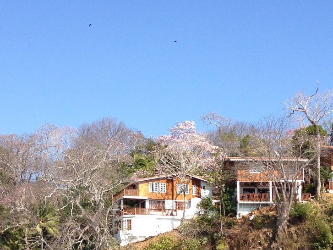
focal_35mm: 77
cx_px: 161
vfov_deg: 18.7
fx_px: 741
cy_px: 239
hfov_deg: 25.3
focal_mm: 4.28
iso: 50
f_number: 2.4
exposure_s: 1/1346
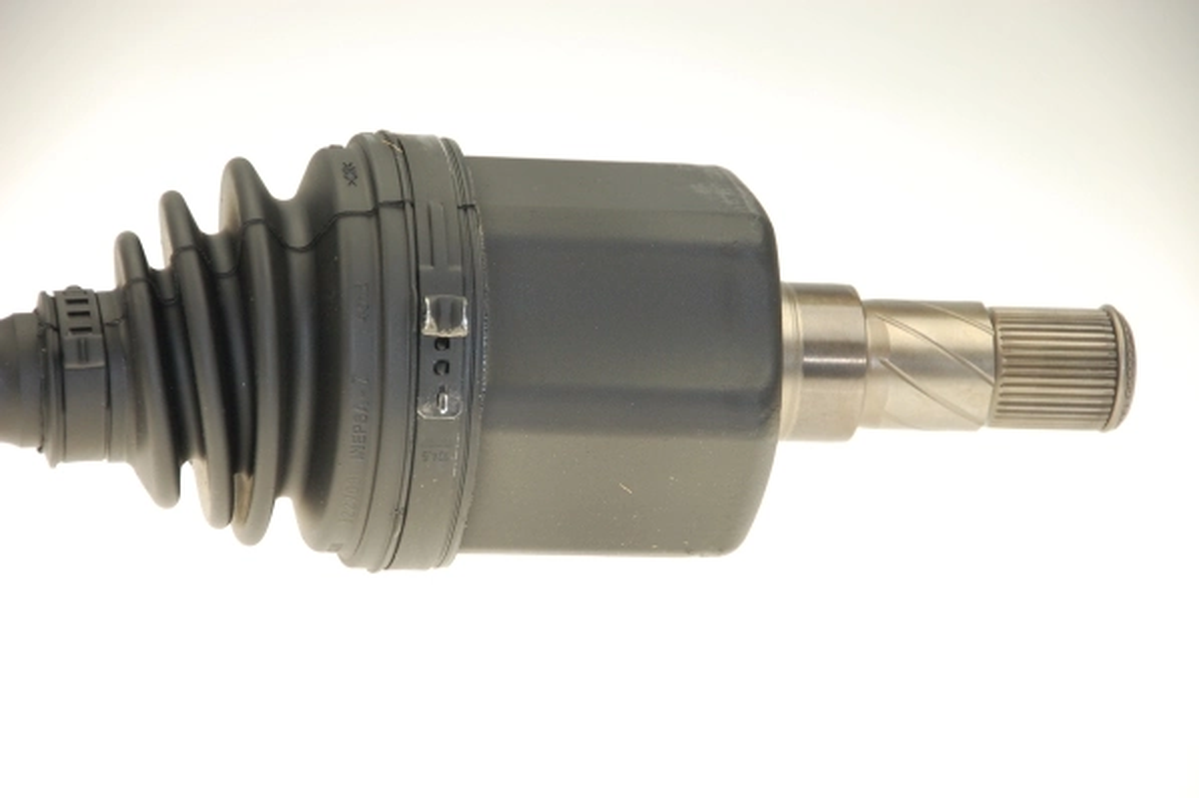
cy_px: 399
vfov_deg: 8.7
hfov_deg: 13.0
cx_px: 600
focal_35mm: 158
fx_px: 5243
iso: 400
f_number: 5.6
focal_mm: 105
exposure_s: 1/200
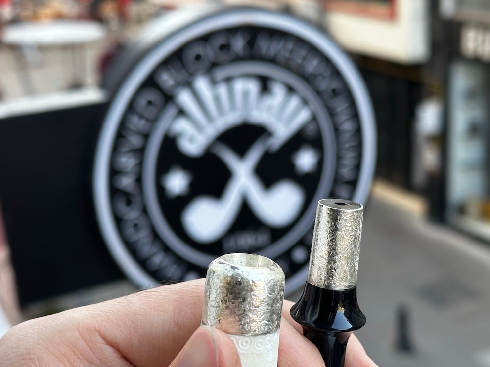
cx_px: 267
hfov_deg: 31.2
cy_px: 225
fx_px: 878
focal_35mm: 62
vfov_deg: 23.6
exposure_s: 1/171
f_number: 1.78
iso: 80
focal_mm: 6.86
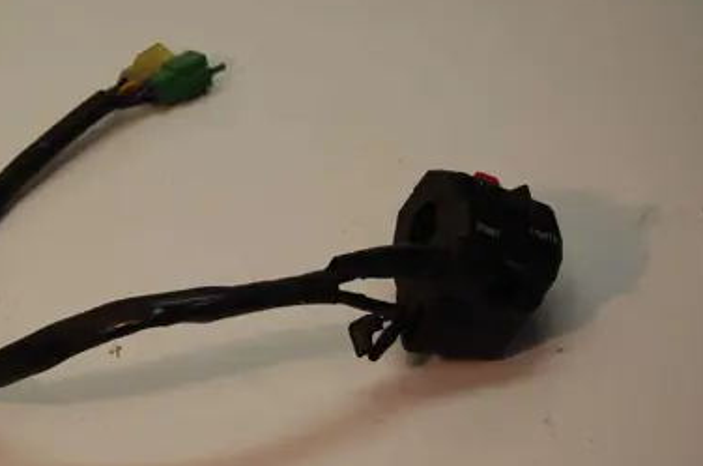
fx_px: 2027
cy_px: 193
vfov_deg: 13.1
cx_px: 203
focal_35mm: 104
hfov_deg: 19.6
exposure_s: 1/125
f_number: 5.6
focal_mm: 48
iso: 360
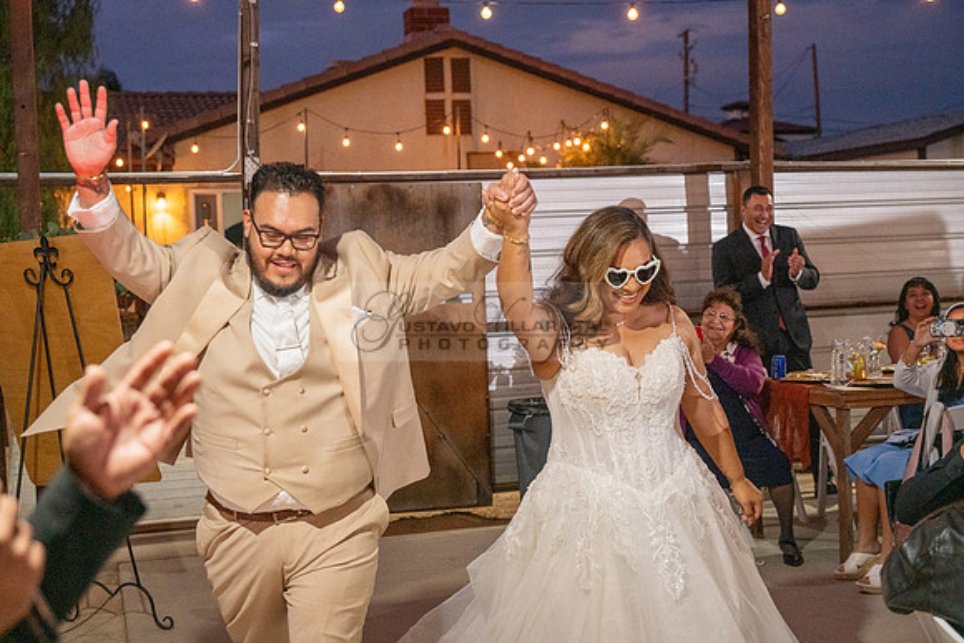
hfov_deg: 39.6
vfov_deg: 27.0
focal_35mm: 50
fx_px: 1339
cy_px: 322
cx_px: 482
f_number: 4
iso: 4000
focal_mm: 50
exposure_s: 1/250
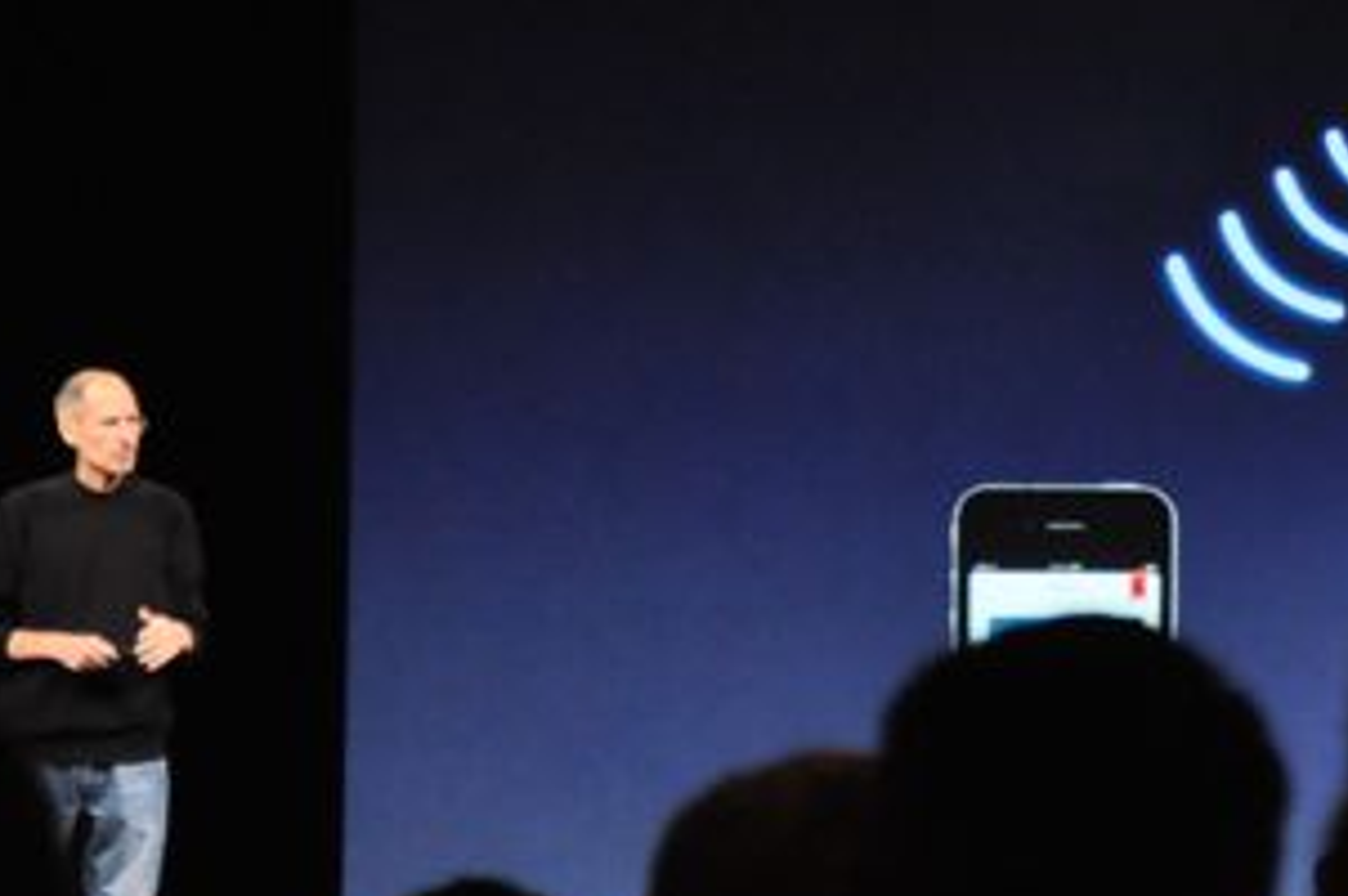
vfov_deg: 5.5
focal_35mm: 250
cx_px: 1415
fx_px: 9351
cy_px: 231
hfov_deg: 8.2
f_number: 5.3
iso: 1600
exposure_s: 1/40
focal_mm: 66
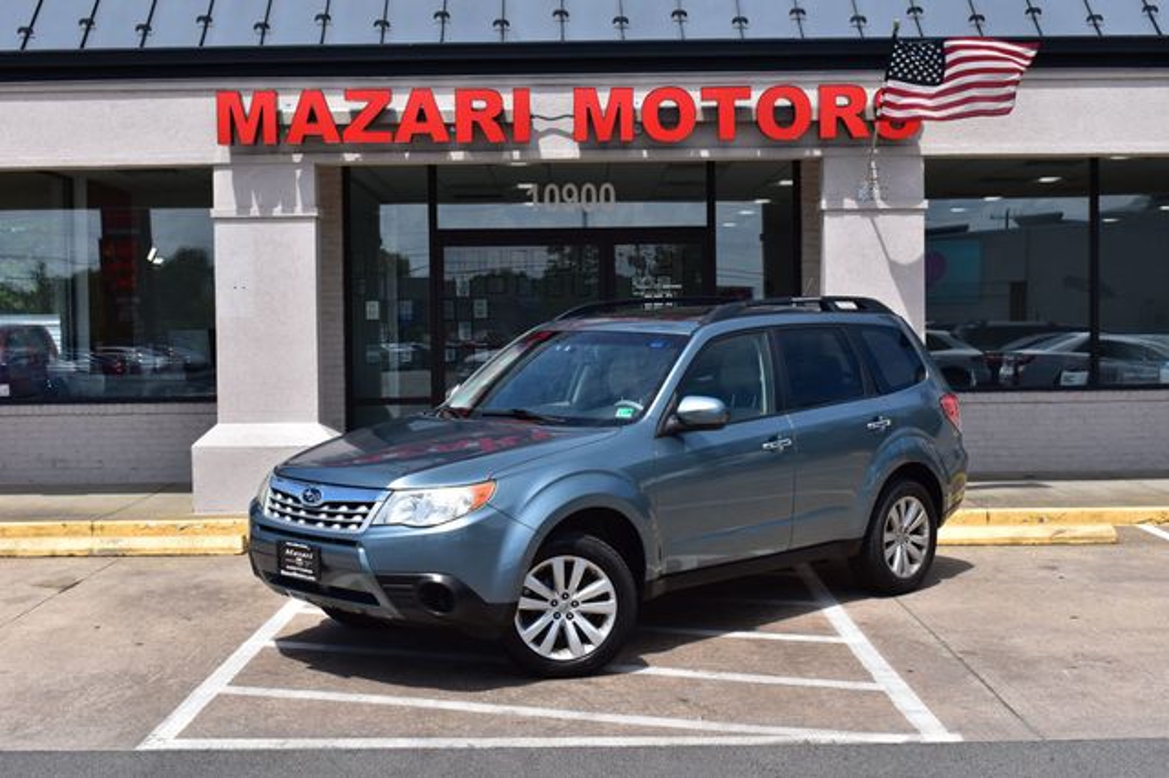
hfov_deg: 41.1
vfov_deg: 28.0
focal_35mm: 48
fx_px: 1558
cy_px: 389
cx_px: 584
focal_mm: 32
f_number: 11
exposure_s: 1/500
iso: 280
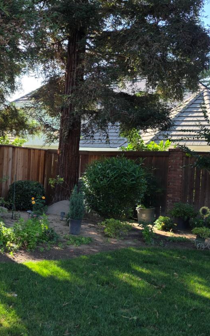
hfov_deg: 28.7
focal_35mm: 44
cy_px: 169
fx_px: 403
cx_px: 49
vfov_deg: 45.3
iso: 80
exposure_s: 1/1406
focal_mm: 6.25
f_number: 1.7
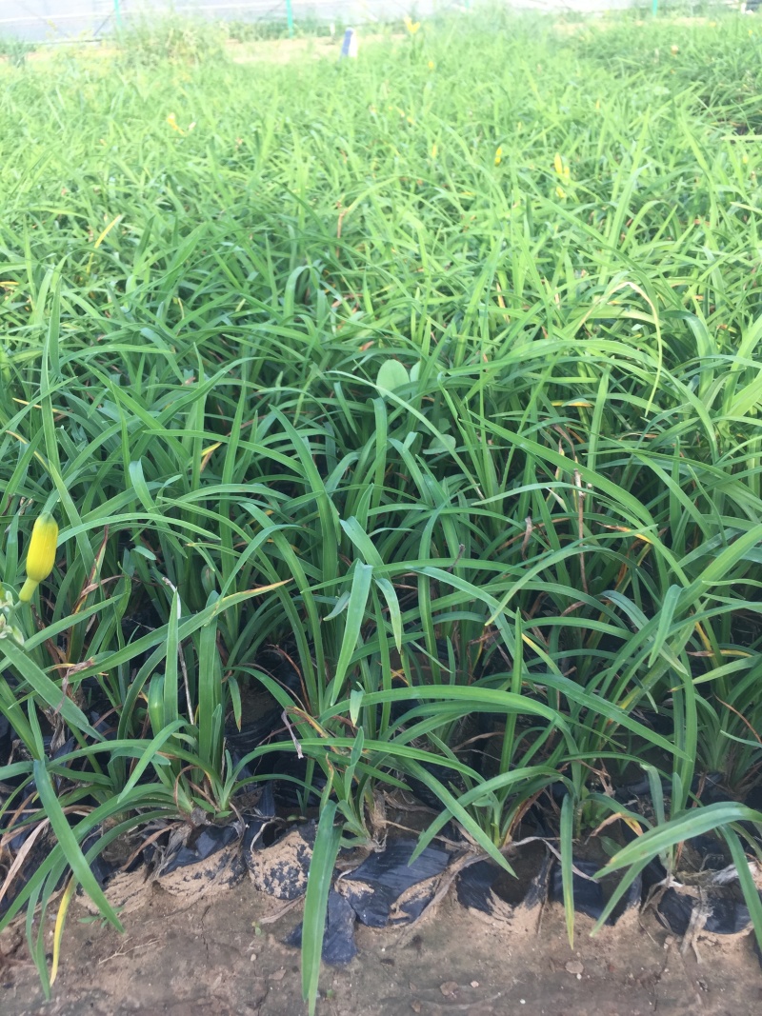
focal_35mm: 29
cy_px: 508
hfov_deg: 48.2
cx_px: 381
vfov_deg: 61.7
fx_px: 851
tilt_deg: -28.4
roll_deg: +3.4
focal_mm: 4.15
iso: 32
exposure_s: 1/153
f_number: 2.2
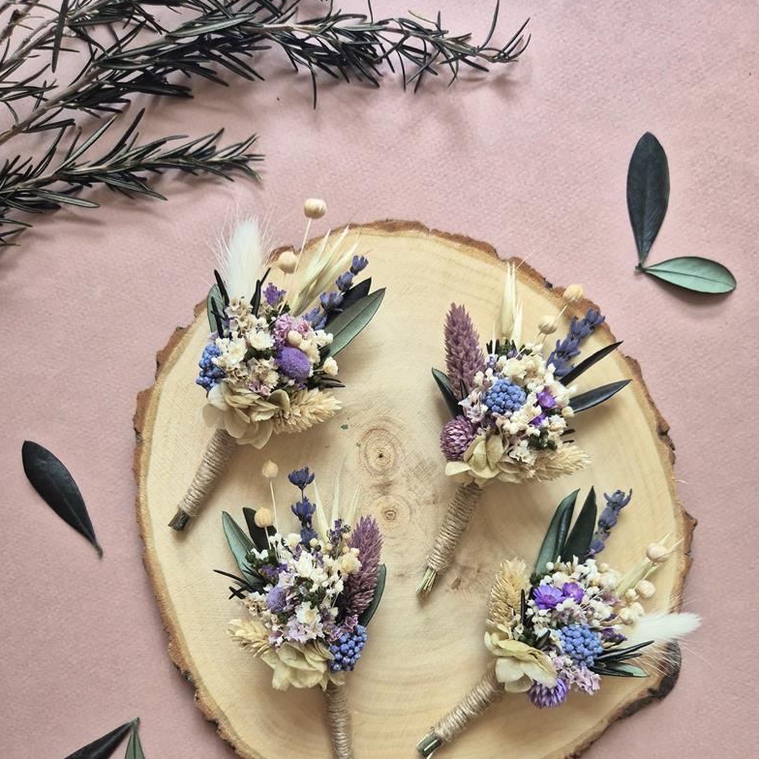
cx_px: 382
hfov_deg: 57.3
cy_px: 481
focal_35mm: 28
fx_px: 695
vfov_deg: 56.5
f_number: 1.8
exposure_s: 1/180
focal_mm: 5.4
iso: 100
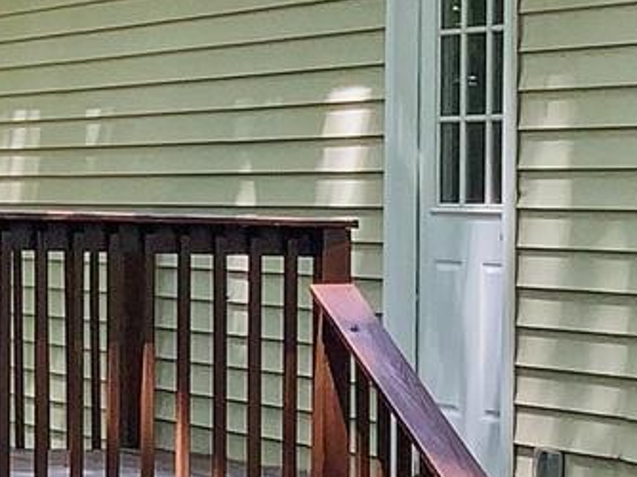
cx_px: -418
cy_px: -218
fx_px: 3273
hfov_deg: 10.6
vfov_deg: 8.2
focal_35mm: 178
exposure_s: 1/120
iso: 32
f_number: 1.8
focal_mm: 3
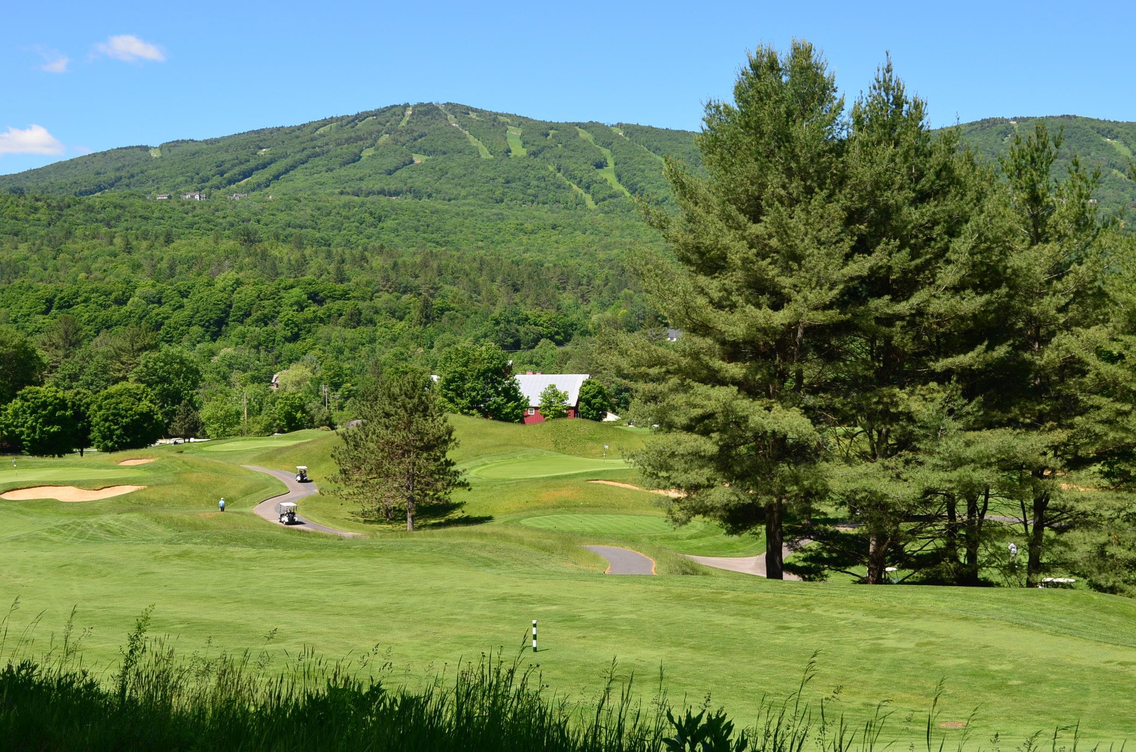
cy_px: 376
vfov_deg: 29.7
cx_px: 568
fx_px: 1417
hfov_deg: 43.7
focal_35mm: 45
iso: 250
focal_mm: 30
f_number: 10
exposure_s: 1/250
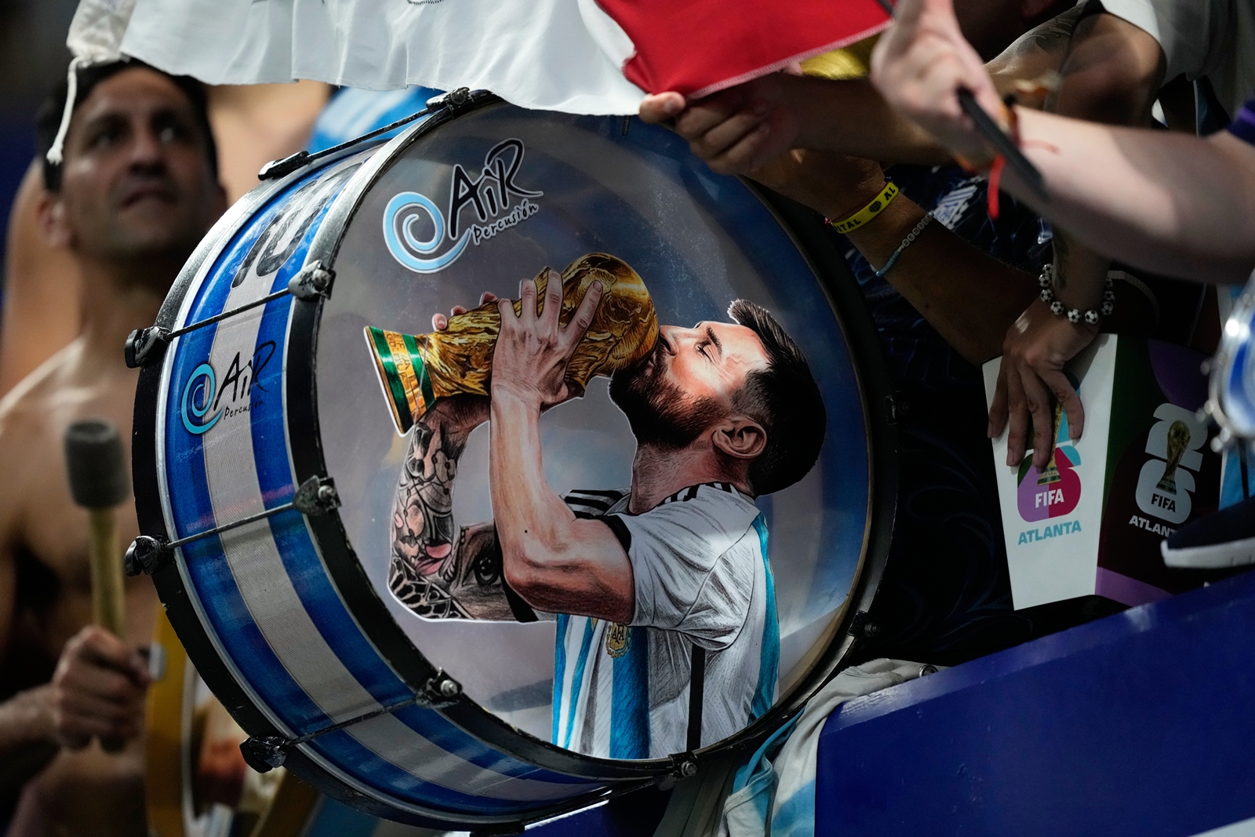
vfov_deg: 3.4
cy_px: 418
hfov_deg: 5.2
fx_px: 13945
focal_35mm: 400
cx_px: 628
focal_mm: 400
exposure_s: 1/2000
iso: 3200
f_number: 2.8
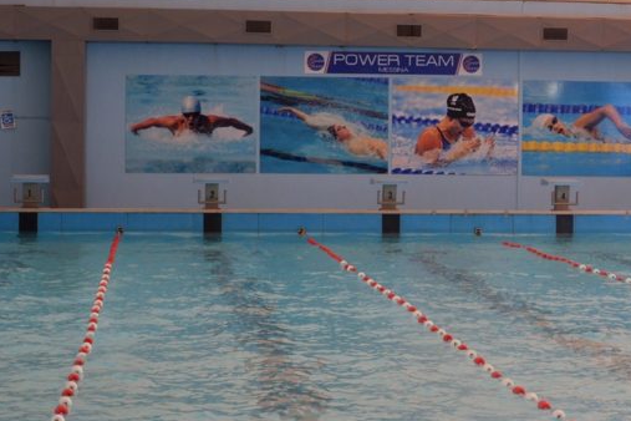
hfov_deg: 19.8
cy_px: 143
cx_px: 417
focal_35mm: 103
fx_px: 1805
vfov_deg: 13.3
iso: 1600
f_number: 5.6
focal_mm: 45
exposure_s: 1/140
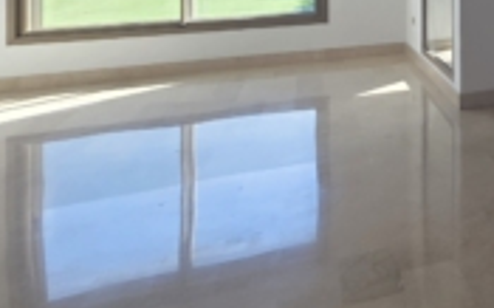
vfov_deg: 24.8
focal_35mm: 46
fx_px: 619
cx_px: 700
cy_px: -76
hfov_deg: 30.1
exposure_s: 1/112
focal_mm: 2.2
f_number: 1.9
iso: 20
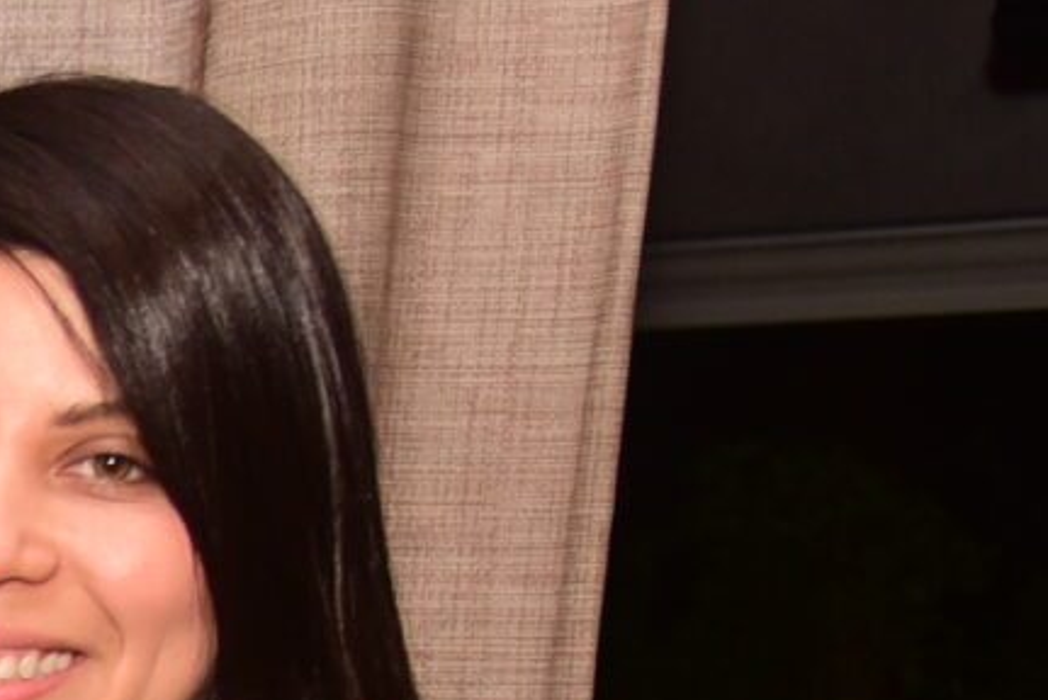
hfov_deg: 9.5
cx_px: -1897
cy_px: 1450
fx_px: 5185
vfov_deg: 7.4
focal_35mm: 178
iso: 800
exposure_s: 1/125
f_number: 5
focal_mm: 30
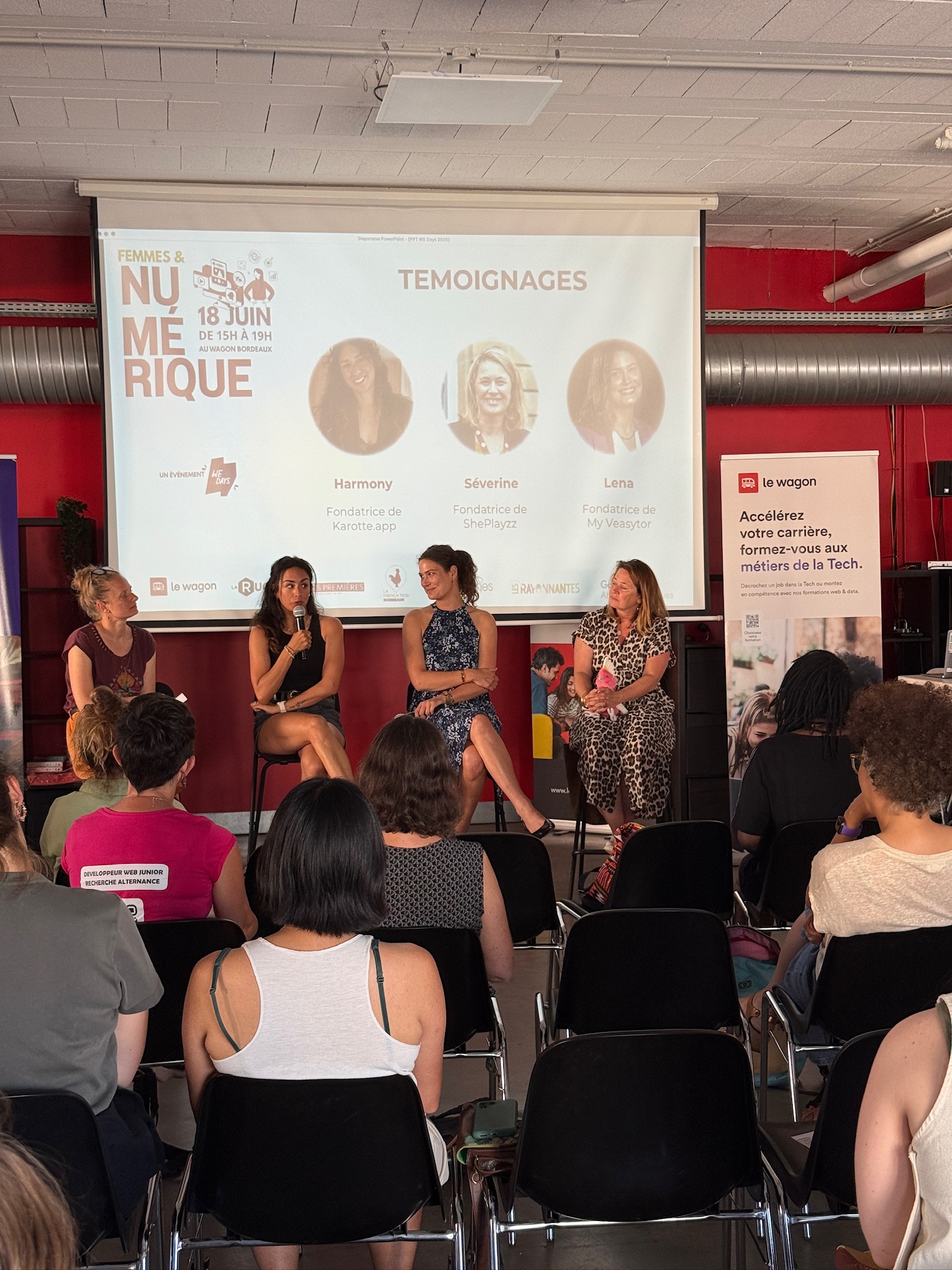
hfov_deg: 30.3
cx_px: 476
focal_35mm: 48
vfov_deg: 39.7
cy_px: 635
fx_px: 1760
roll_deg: +1.1
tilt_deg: -1.5
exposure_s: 1/60
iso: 64
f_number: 1.78
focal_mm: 6.76
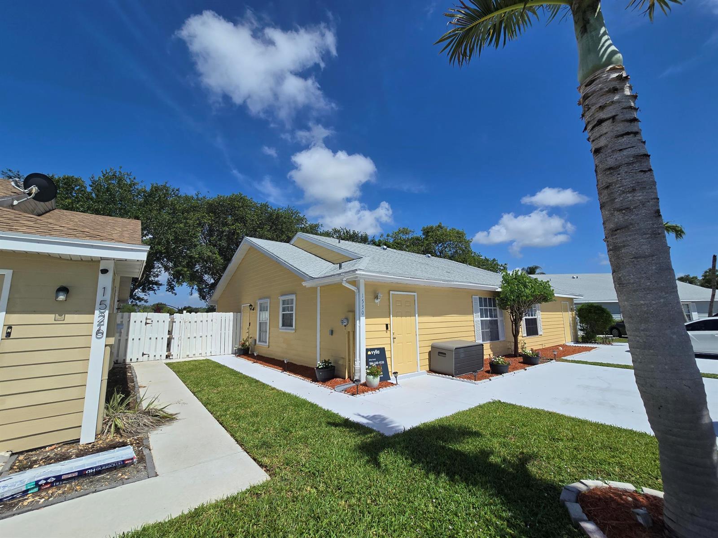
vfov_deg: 89.9
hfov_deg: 106.2
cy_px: 269
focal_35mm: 13
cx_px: 359
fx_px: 270
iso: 50
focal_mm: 2.2
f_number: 2.2
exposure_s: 1/4010
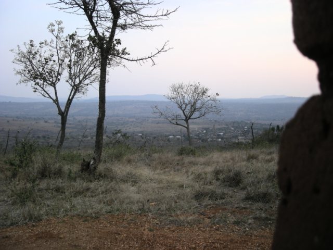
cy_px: 125
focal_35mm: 35
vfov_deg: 40.7
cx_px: 166
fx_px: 337
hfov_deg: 52.6
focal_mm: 5.7
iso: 50
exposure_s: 1/73
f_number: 2.8
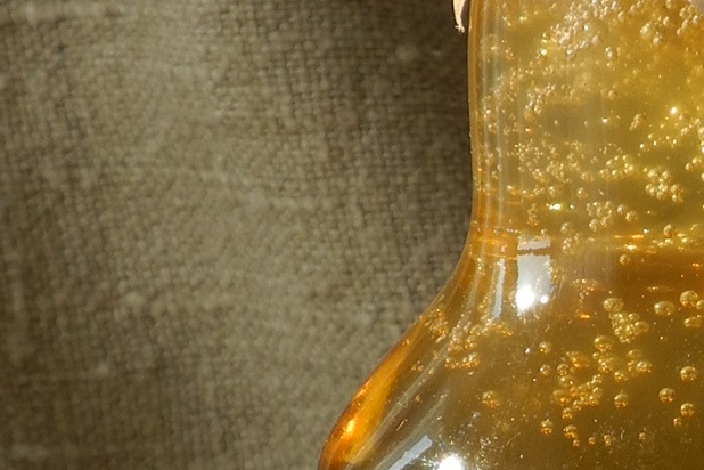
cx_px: 885
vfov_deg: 1.6
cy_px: 700
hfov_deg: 2.4
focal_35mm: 862
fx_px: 16856
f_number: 5.6
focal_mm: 42.6
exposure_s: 1/178
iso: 100
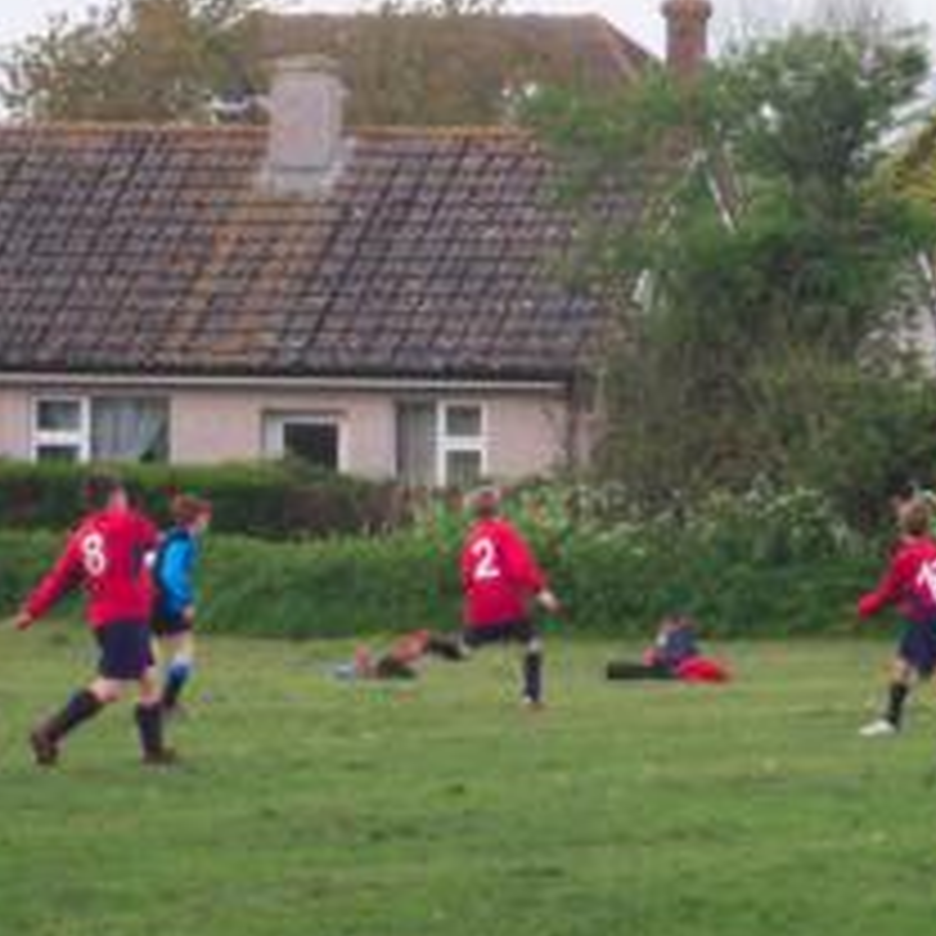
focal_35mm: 275
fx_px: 8413
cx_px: 716
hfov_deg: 6.4
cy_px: 364
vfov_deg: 6.4
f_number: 4.7
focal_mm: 21.2
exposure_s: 1/250
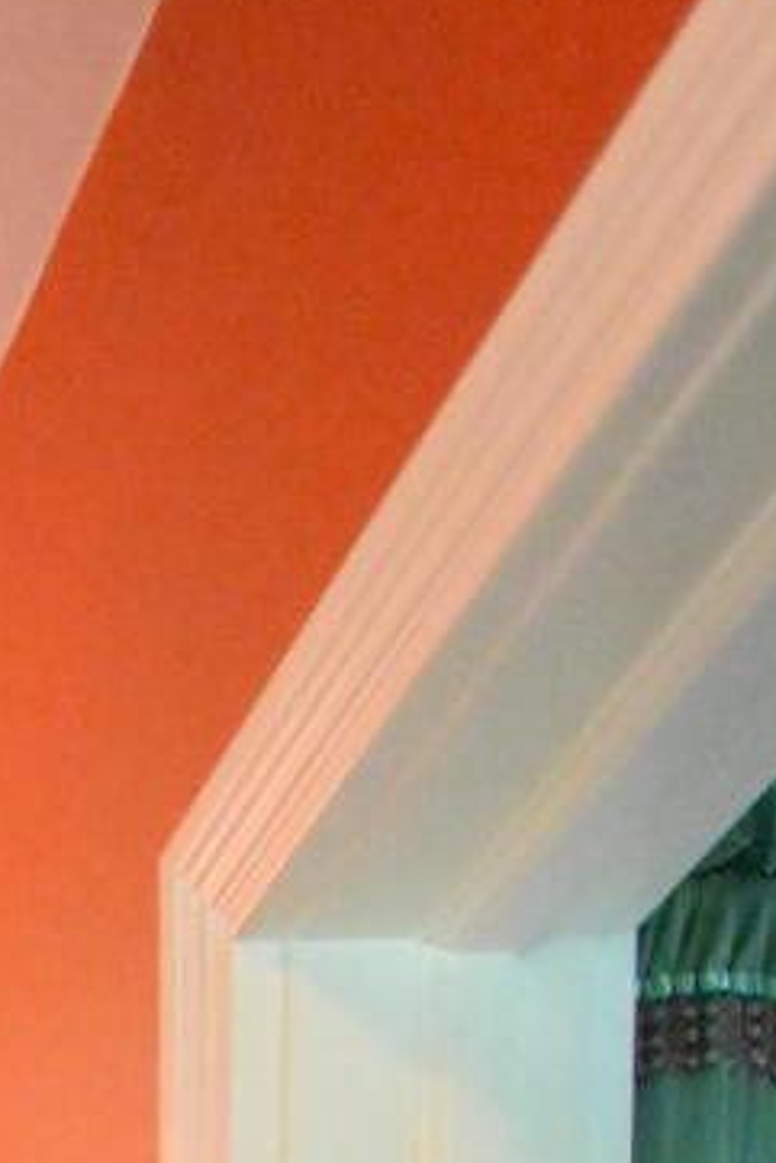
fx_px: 2681
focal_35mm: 83
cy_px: 3177
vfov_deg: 12.9
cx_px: -1013
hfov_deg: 13.0
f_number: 4.5
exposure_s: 1/125
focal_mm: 10
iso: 8000
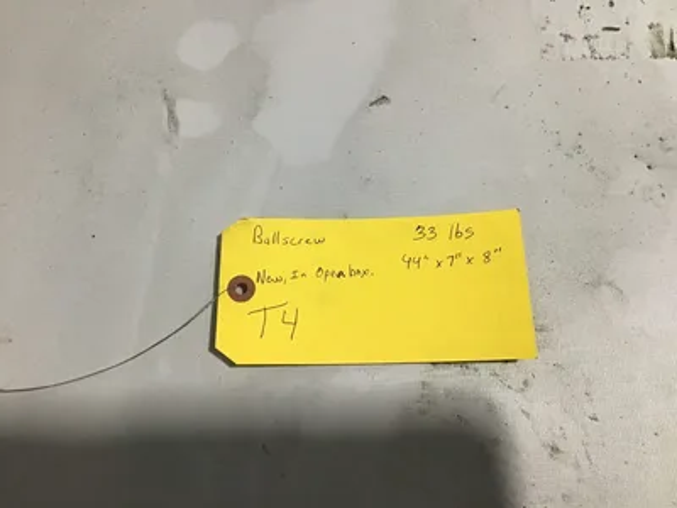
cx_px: 338
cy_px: 254
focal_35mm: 31
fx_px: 606
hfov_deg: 58.4
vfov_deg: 45.4
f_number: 2.4
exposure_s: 1/30
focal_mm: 3.3
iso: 125
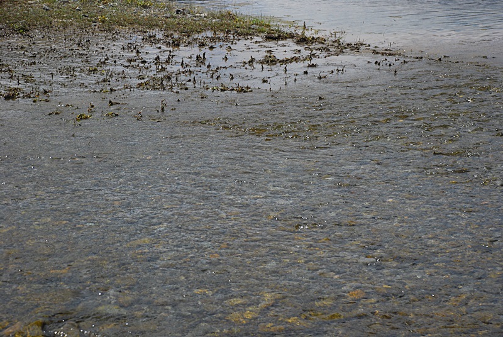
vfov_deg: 13.9
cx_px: 252
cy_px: 168
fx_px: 1385
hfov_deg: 20.6
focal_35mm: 99
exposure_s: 1/2000
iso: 400
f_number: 5.6
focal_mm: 66
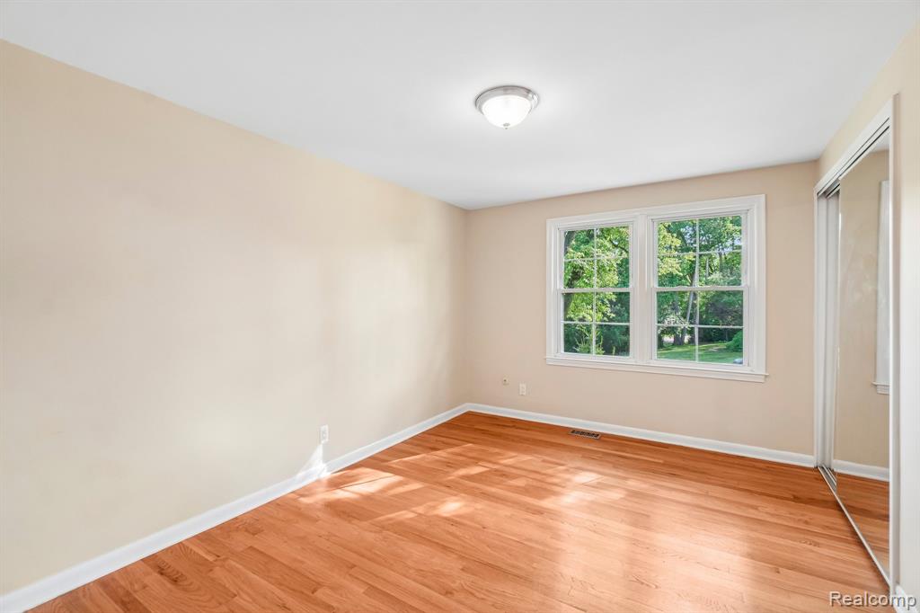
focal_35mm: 15
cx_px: 460
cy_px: 306
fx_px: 383
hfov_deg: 100.4
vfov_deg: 77.3
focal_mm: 10
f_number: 8
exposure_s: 1/20
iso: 400
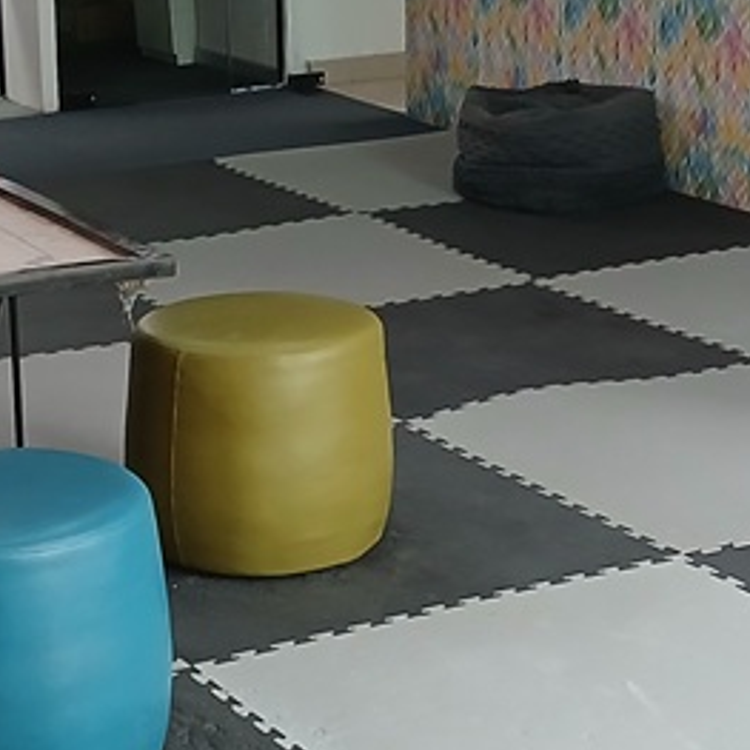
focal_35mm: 96
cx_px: 368
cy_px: 307
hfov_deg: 18.1
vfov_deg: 18.1
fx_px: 2353
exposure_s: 1/50
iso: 200
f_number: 1.8
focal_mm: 3.98
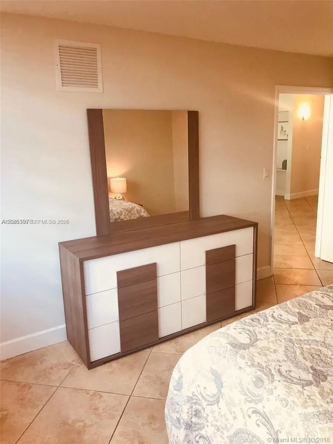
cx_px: 166
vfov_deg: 63.4
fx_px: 359
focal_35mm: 28
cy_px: 222
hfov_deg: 49.8
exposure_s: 1/30
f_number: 1.8
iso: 25
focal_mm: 3.99
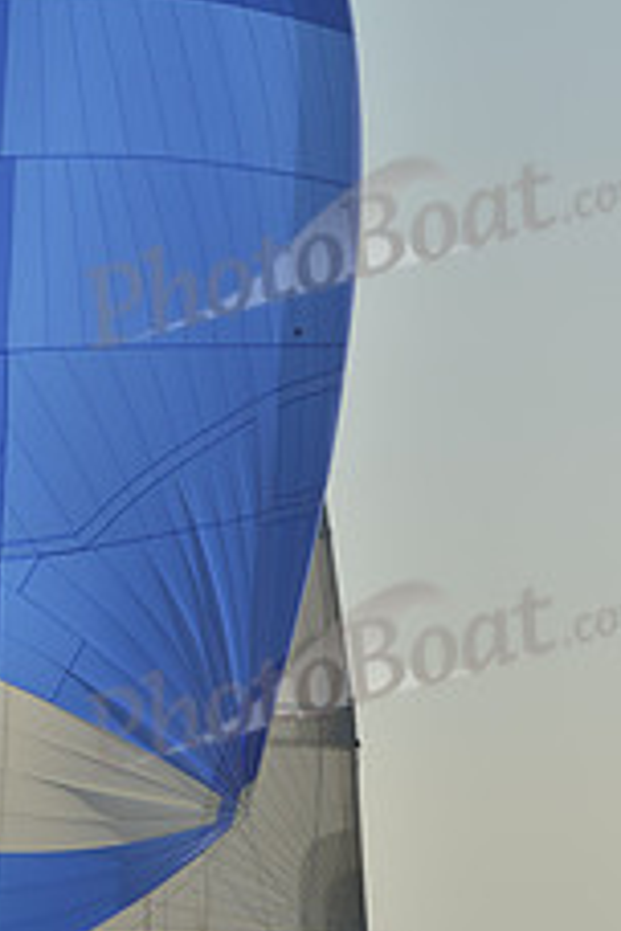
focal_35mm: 178
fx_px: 4605
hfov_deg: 7.6
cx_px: -125
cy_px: 514
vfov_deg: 11.5
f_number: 8
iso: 200
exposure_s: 1/1600
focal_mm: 70
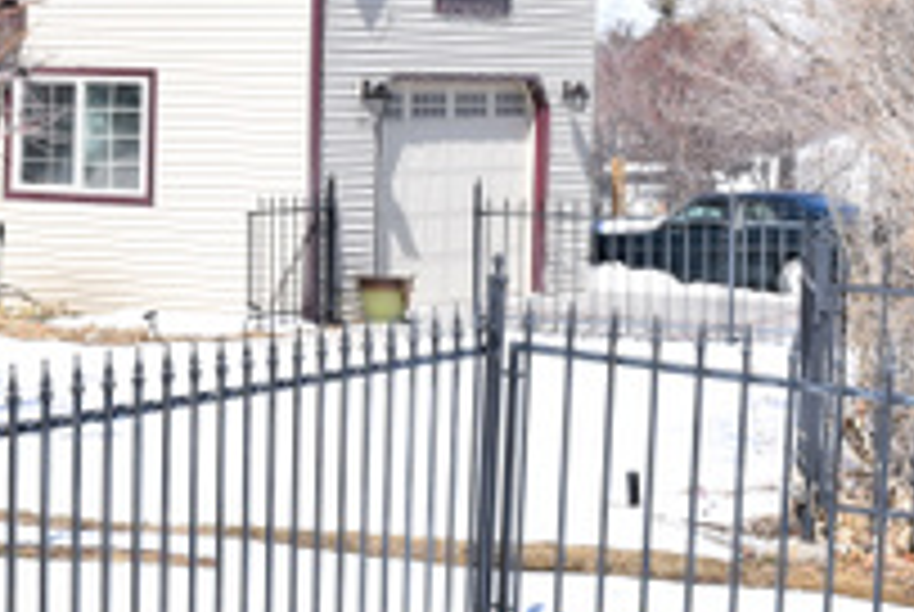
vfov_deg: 10.8
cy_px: 128
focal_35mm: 128
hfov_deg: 15.0
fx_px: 3244
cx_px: -428
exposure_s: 1/500
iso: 200
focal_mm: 27
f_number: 11
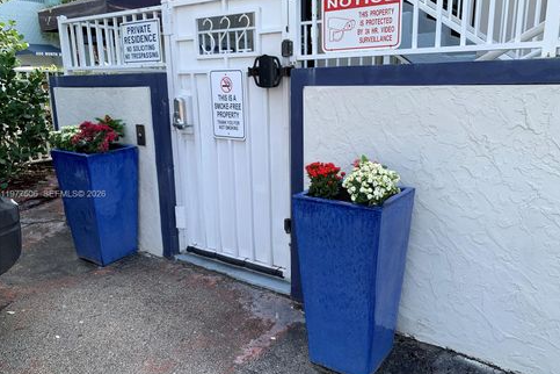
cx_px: 283
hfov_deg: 65.5
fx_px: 436
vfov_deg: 46.4
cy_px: 195
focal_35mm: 28
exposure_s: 1/783
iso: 25
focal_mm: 4.25
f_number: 1.8
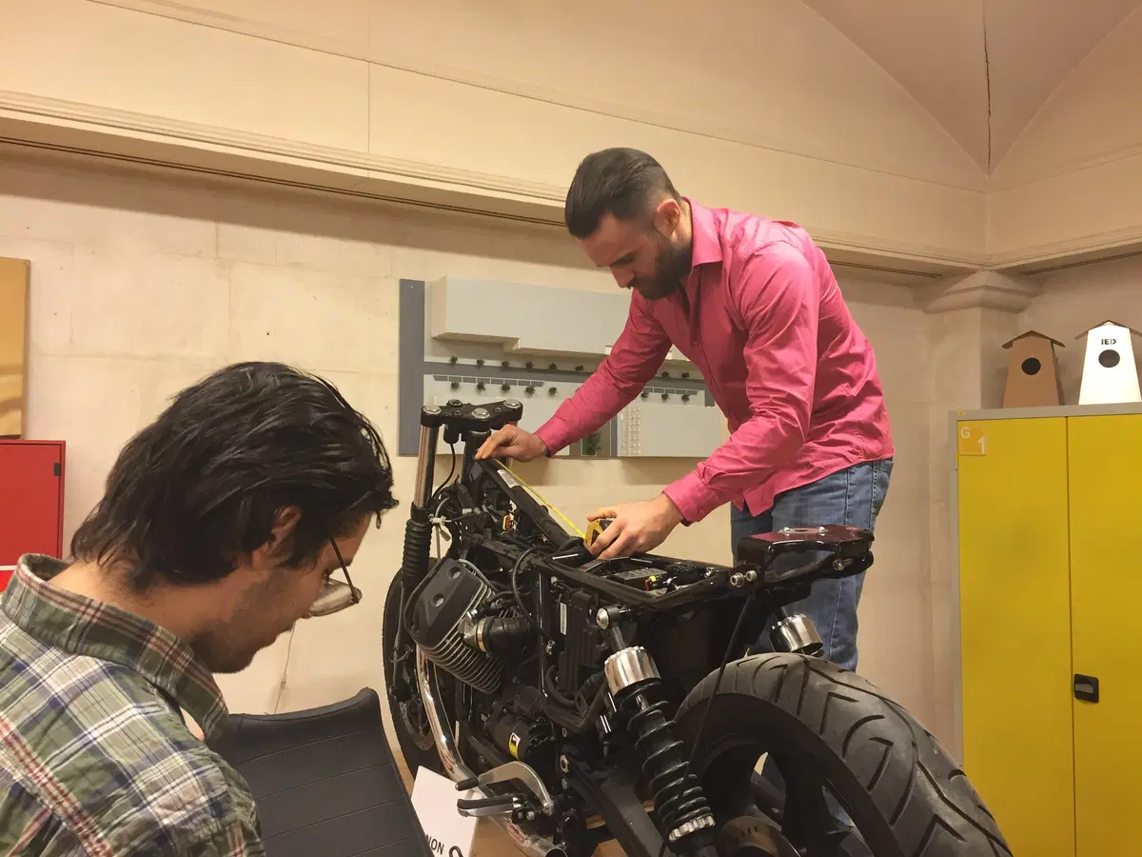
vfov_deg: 48.2
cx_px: 571
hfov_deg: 61.7
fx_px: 957
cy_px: 428
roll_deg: +0.1
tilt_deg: +2.5
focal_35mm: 29
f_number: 2.2
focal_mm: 4.15
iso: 80
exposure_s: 1/30
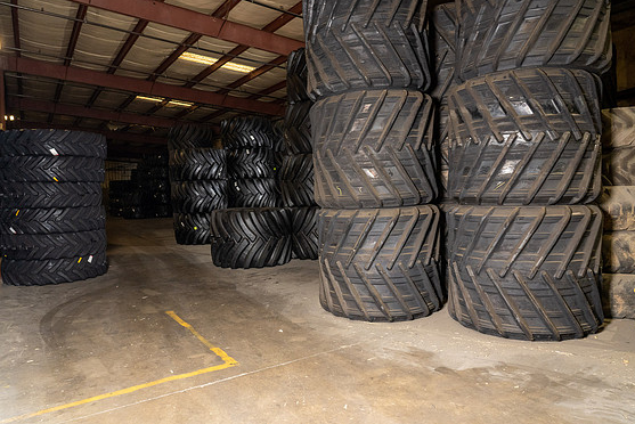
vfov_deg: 51.3
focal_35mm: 25
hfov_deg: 71.5
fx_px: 441
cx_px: 312
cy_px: 206
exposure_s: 1/60
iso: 3200
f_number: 5.6
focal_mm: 24
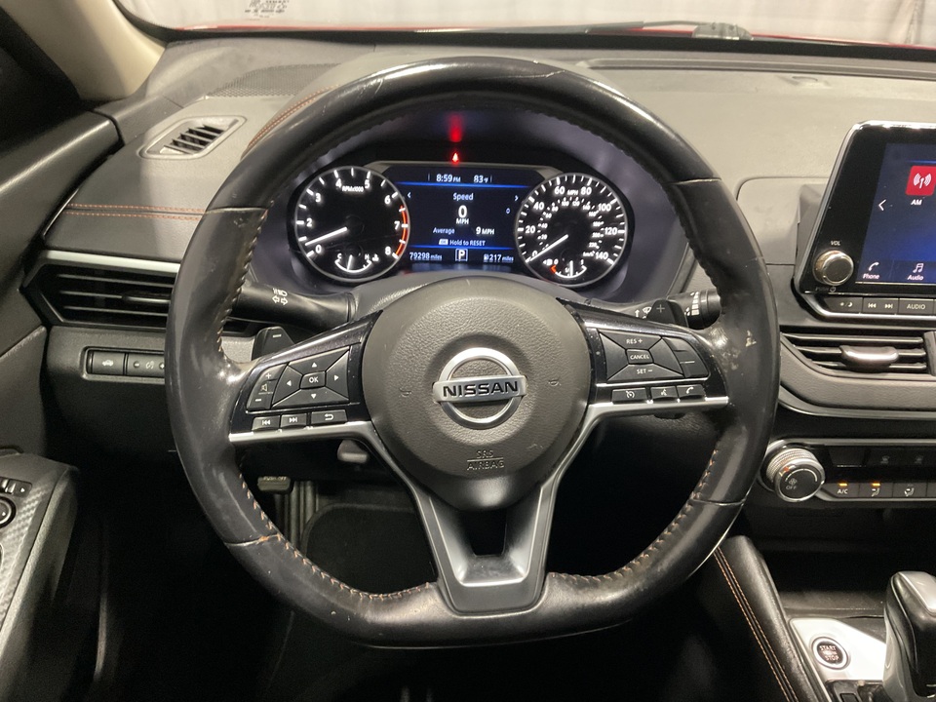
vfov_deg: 48.2
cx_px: 468
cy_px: 351
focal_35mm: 29
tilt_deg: -31.6
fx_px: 784
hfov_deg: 61.7
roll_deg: -4.0
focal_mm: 3
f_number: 1.8
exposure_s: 1/30
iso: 320
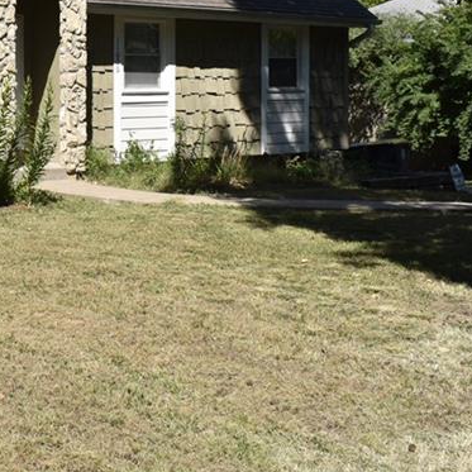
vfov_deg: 26.8
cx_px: 14
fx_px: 972
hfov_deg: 26.1
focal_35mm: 63
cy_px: 95
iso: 200
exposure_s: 1/320
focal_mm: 18
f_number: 9
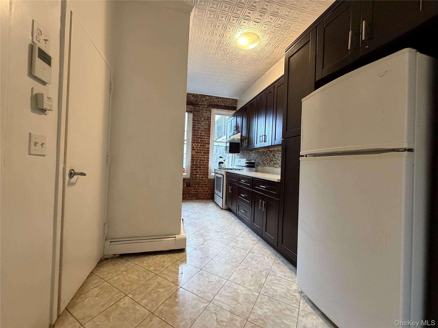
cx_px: 219
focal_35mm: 14
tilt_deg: -0.9
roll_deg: -1.4
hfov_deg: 102.1
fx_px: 177
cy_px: 164
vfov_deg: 85.7
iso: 500
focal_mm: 2.22
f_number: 2.2
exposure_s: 1/60
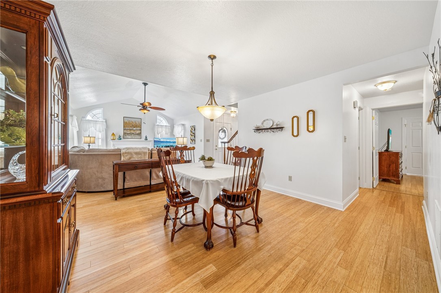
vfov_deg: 89.9
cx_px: 220
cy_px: 146
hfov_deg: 112.6
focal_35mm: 12
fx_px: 147
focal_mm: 12
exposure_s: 1
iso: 50
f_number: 11
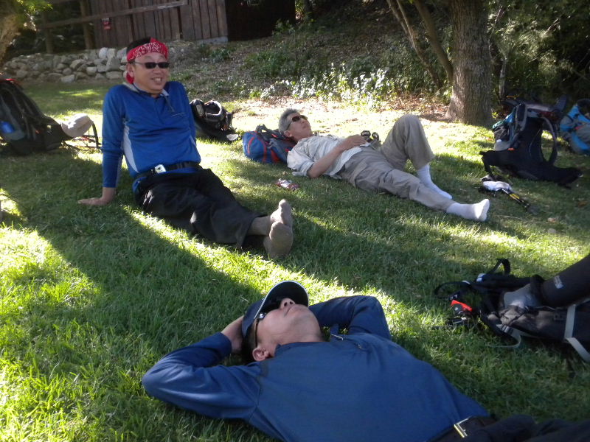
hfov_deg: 50.1
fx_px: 631
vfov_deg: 38.7
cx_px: 295
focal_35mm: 37
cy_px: 221
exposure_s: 1/394
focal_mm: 6.6
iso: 400
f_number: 3.5
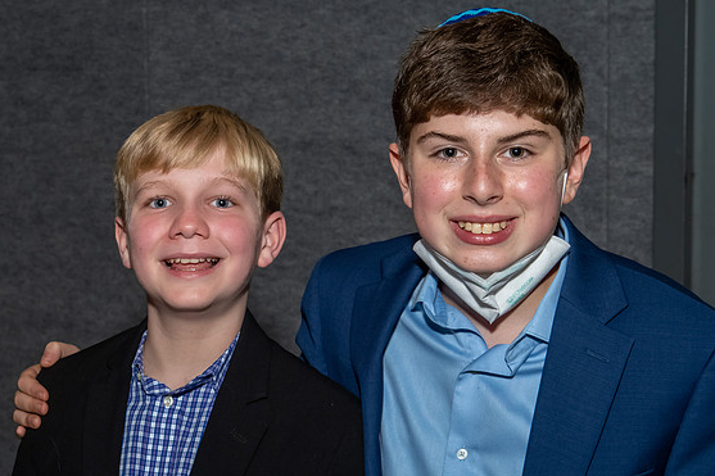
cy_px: 306
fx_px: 1648
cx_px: 194
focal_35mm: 83
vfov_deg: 16.4
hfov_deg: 24.3
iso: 500
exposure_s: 1/250
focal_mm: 34
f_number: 8
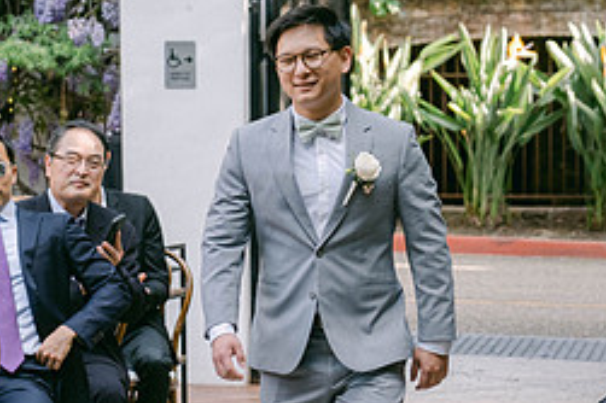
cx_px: 333
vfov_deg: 5.8
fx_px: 4004
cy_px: 346
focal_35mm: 238
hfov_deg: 8.7
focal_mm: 68.7
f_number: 2.8
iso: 320
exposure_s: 1/300
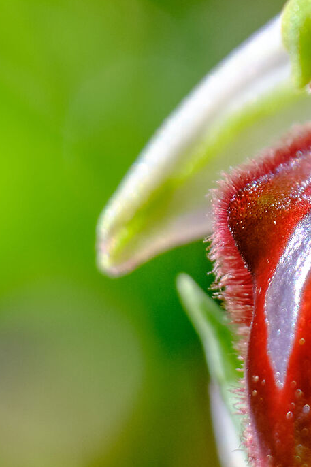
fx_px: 3811
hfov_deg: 4.6
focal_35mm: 294
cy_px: 39
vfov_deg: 7.0
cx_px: 470
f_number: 5.6
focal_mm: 56.2
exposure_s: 1/500
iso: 400
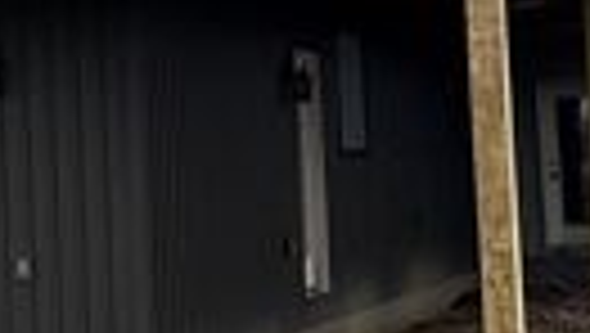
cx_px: -419
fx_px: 1691
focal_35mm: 108
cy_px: -34
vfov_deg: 11.1
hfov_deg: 16.9
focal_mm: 5.96
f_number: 1.6
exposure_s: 1/4082
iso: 50
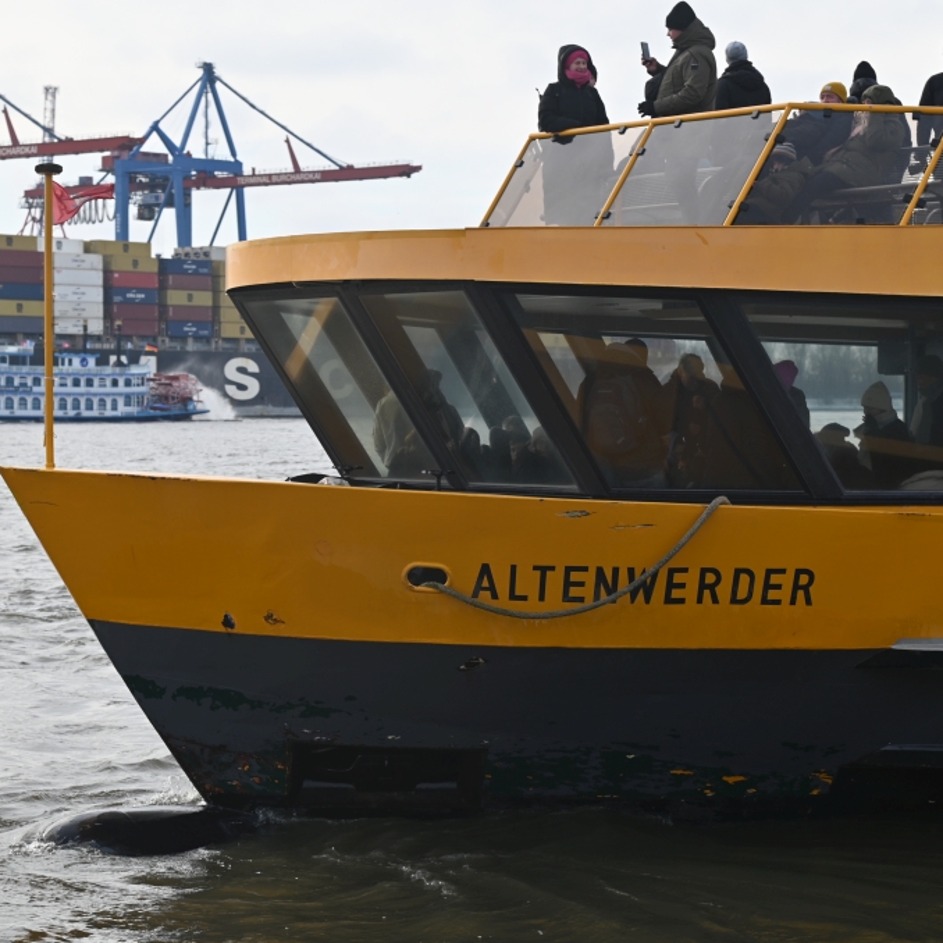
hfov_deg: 19.3
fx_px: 2774
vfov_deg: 19.3
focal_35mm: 90
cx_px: 527
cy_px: 472
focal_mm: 70
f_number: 5.6
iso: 100
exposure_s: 1/250
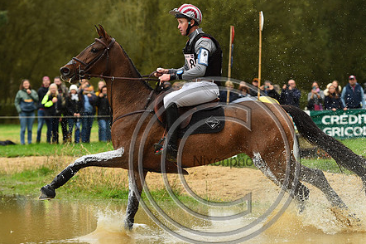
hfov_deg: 11.6
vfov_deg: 7.7
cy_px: 150
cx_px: 205
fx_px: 1798
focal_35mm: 177
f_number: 4.5
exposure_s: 1/1250
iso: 1250
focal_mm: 135
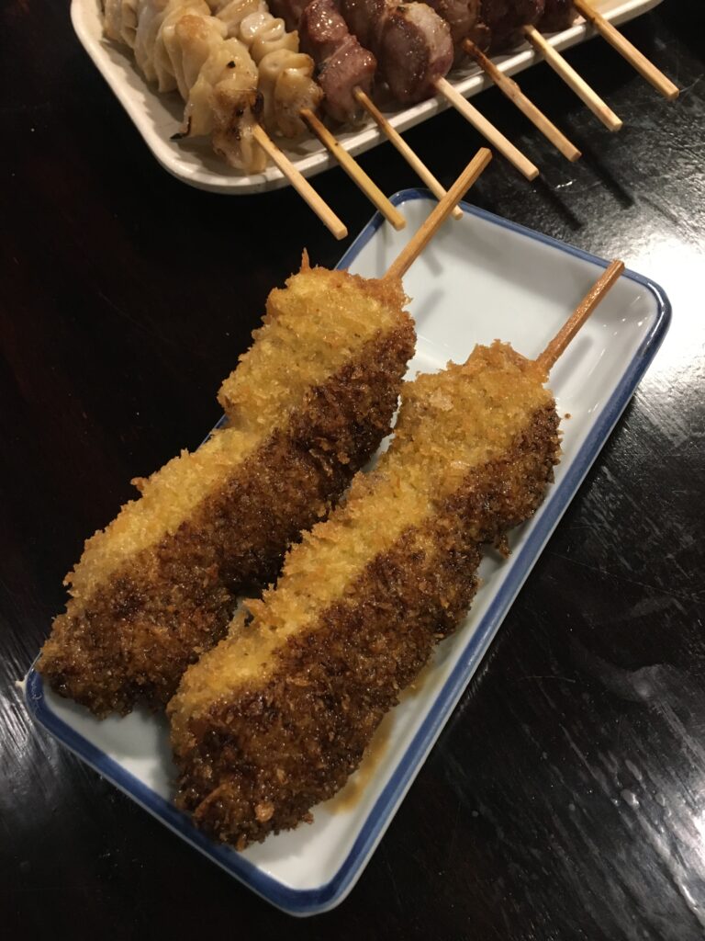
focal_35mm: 29
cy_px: 470
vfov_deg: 61.7
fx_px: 787
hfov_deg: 48.2
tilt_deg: -63.7
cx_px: 352
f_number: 2.2
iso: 200
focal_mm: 4.15
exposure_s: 1/17
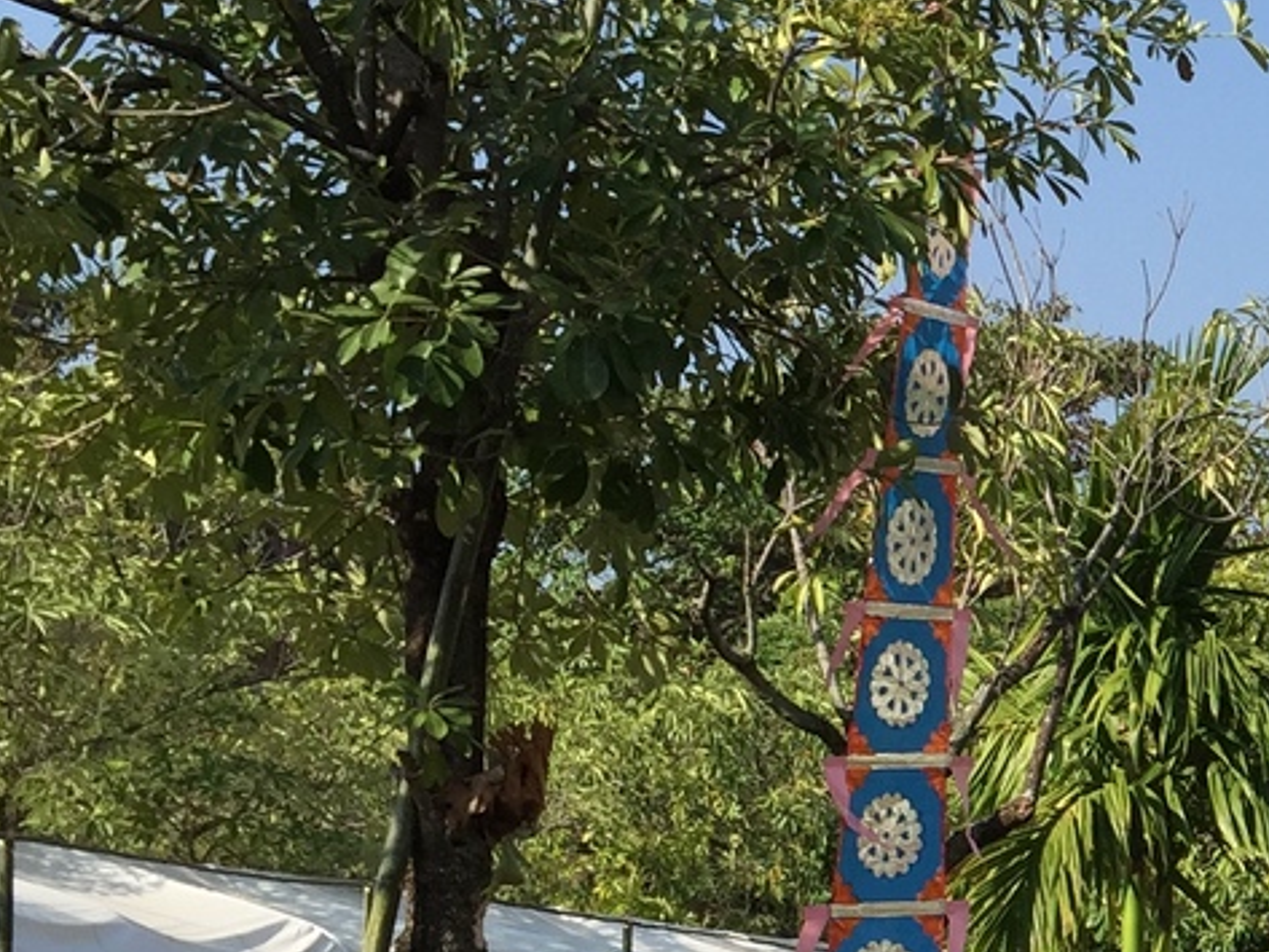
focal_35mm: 98
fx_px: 3594
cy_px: 837
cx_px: 1899
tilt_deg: +4.0
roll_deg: -0.4
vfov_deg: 15.0
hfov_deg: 17.9
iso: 32
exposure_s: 1/1276
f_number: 2.2
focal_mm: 4.15
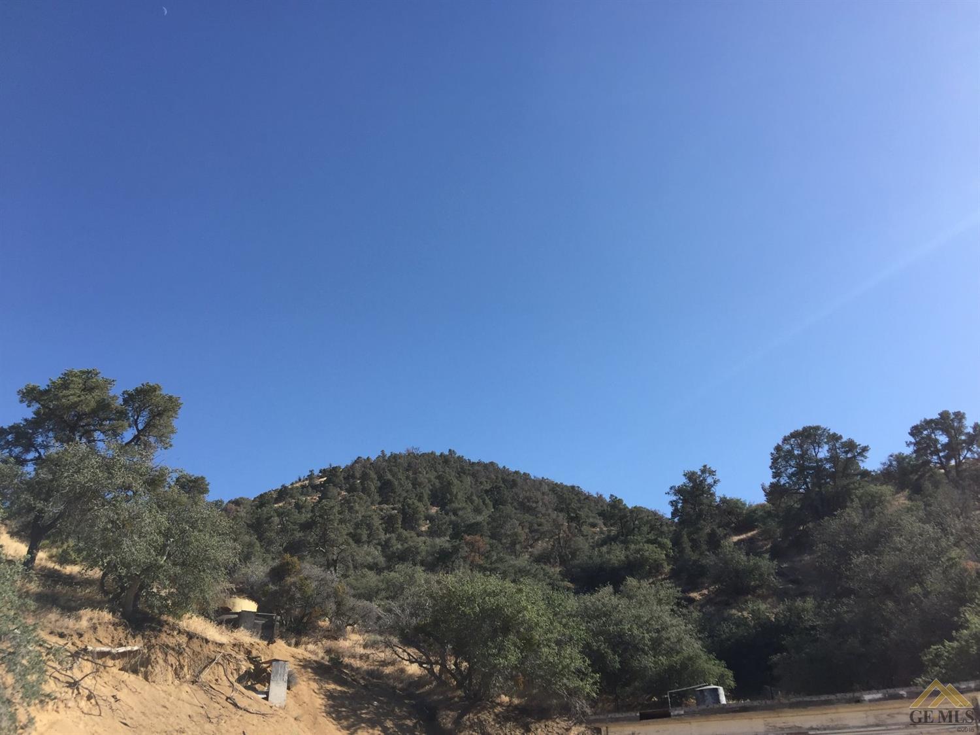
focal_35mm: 29
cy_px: 368
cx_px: 490
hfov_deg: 61.7
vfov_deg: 48.2
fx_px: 821
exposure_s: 1/1522
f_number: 2.2
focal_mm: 4.15
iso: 32
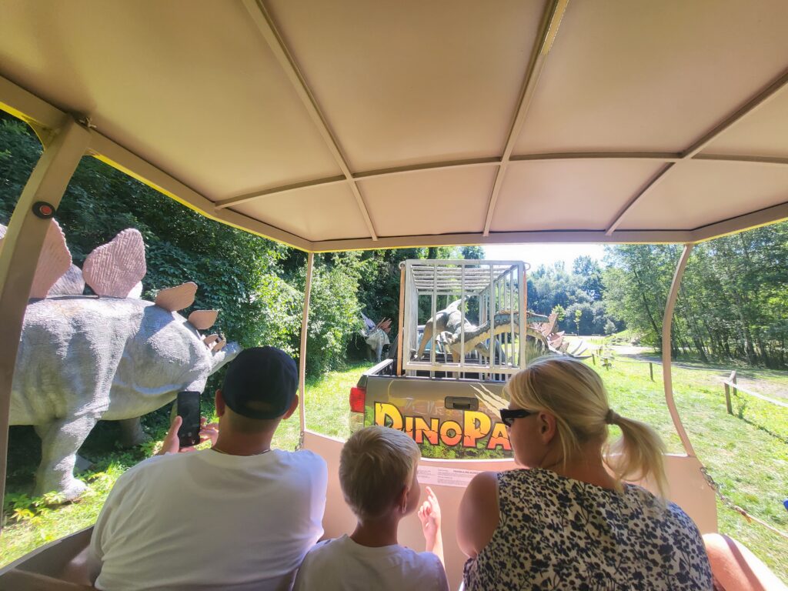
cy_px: 296
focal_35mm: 13
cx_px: 394
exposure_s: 1/164
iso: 32
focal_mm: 1.74
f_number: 2.2
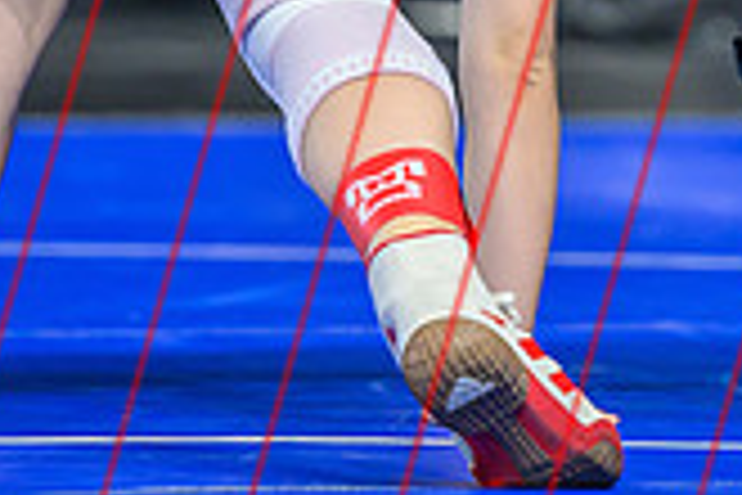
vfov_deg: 2.1
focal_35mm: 663
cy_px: -388
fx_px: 13664
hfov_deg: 3.1
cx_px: 531
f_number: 2.8
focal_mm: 160
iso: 2500
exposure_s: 1/800
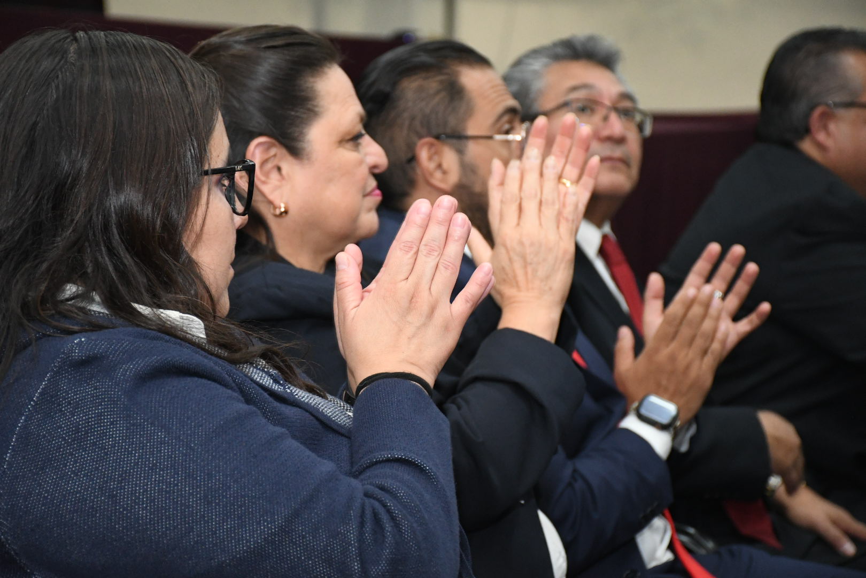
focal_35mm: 120
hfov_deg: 17.1
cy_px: 289
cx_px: 433
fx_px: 2886
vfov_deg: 11.4
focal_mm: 80
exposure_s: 1/125
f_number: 5.6
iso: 4000
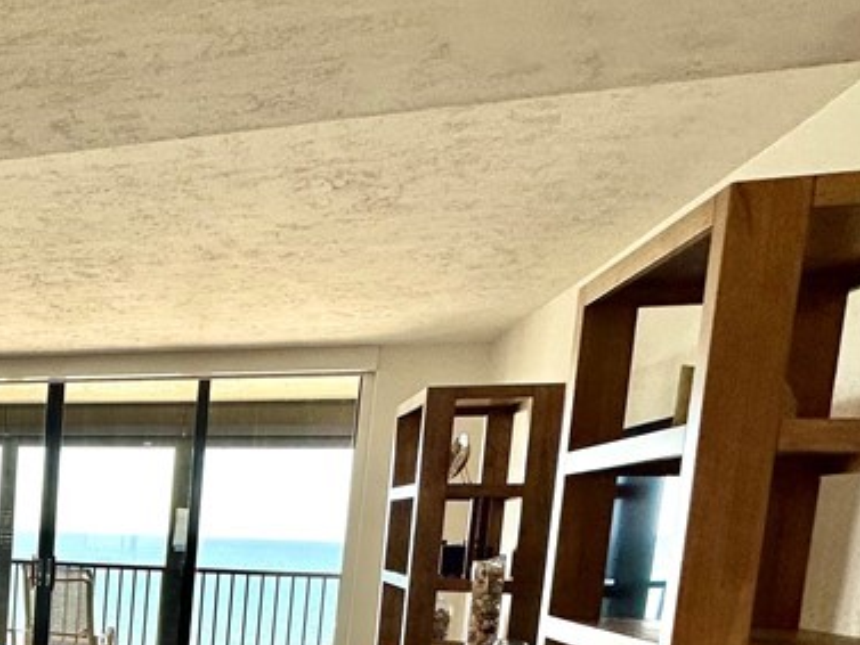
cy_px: 634
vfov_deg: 34.6
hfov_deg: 37.8
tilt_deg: -6.8
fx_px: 944
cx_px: -153
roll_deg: -2.3
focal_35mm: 38
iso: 100
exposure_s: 1/125
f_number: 2.2
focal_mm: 2.22
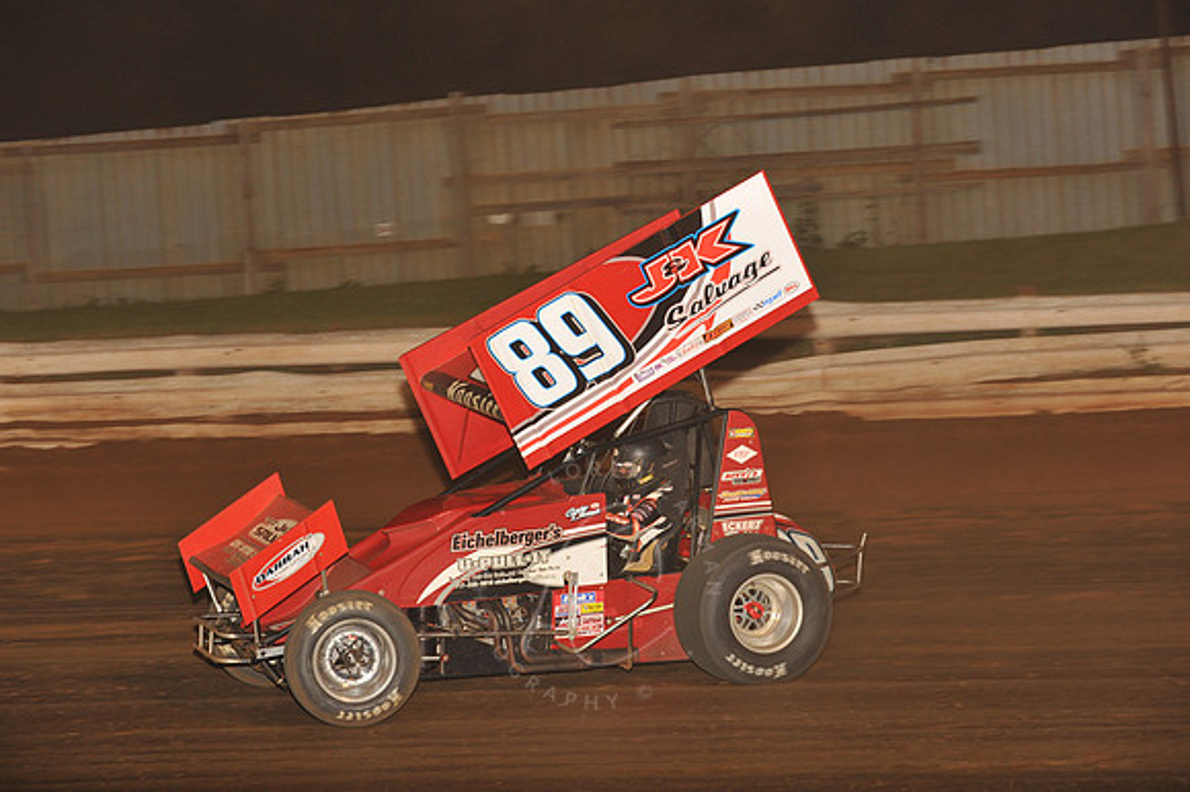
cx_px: 595
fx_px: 3700
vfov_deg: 12.2
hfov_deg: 18.3
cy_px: 396
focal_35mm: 112
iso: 1000
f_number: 6.3
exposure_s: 1/320
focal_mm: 112
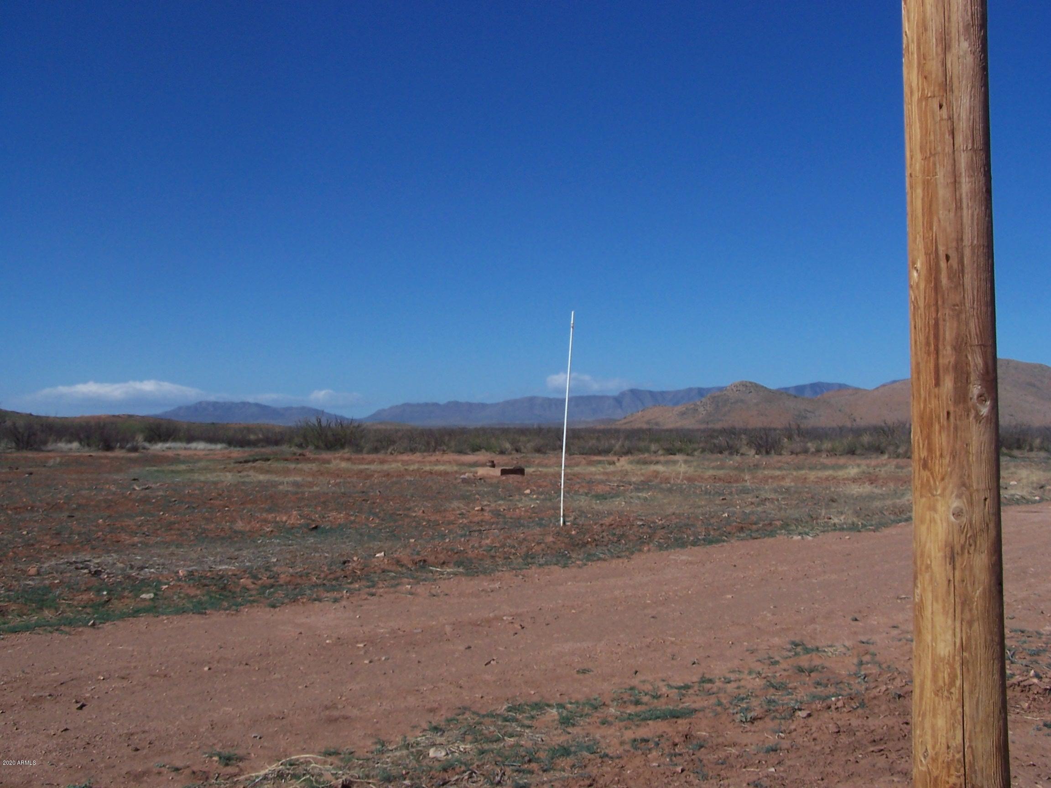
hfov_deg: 49.0
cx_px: 526
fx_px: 1154
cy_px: 394
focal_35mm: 38
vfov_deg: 37.7
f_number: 5.6
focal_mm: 6.3
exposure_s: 1/750
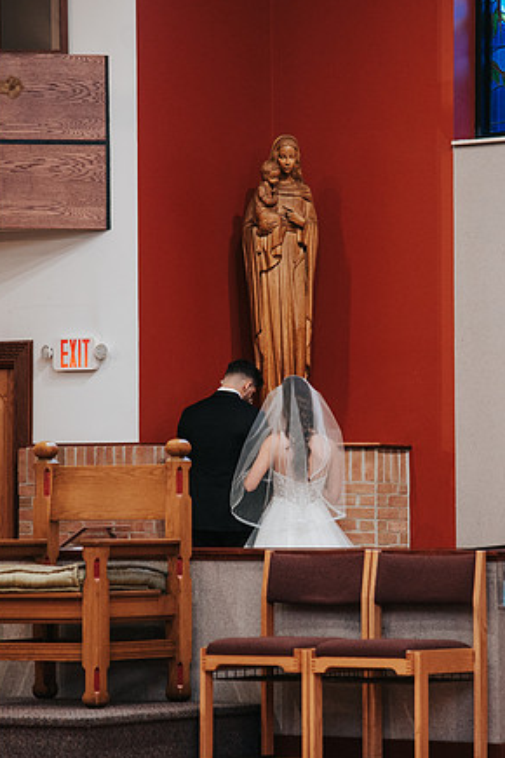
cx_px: 283
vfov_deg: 11.1
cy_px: 385
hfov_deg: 7.4
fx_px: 3913
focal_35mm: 186
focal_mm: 120
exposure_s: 1/200
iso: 1000
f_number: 4
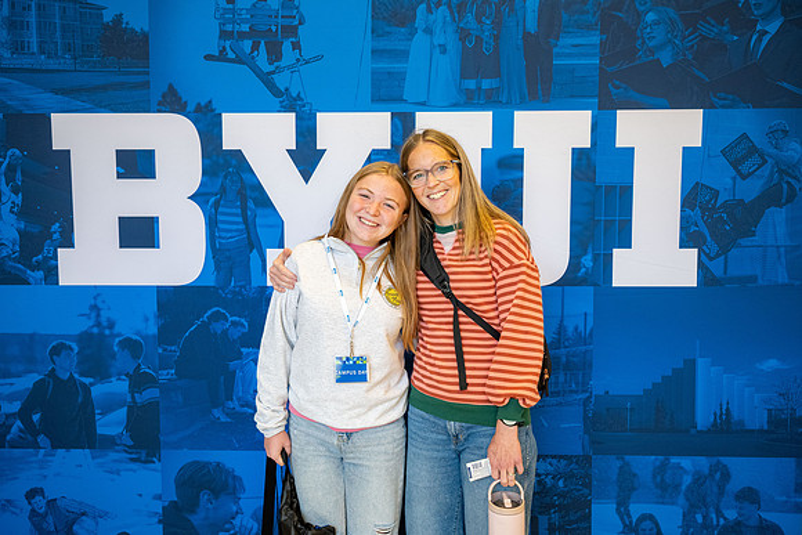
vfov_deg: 41.1
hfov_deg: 58.6
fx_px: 714
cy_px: 281
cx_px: 381
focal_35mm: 32
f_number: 3.2
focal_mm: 30.5
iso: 1250
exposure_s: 1/125
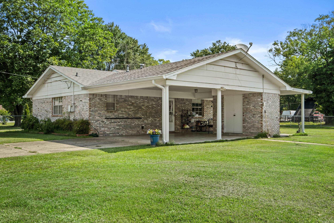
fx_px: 315
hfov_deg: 55.8
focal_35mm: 34
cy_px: 112
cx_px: 167
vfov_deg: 38.9
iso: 200
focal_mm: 22.9
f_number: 8
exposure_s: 1/100
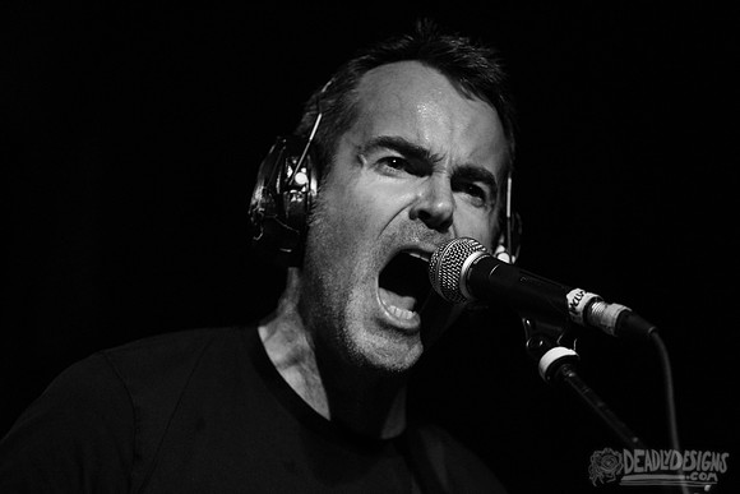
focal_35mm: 95
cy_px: 247
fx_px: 1953
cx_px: 370
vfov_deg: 14.4
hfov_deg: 21.5
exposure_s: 1/100
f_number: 3.2
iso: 2500
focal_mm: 95
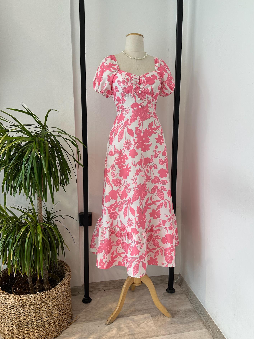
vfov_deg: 67.3
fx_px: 254
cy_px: 166
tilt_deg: -7.8
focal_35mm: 26
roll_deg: -0.6
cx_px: 129
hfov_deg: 53.1
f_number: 1.78
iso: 64
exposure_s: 1/165
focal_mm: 6.86
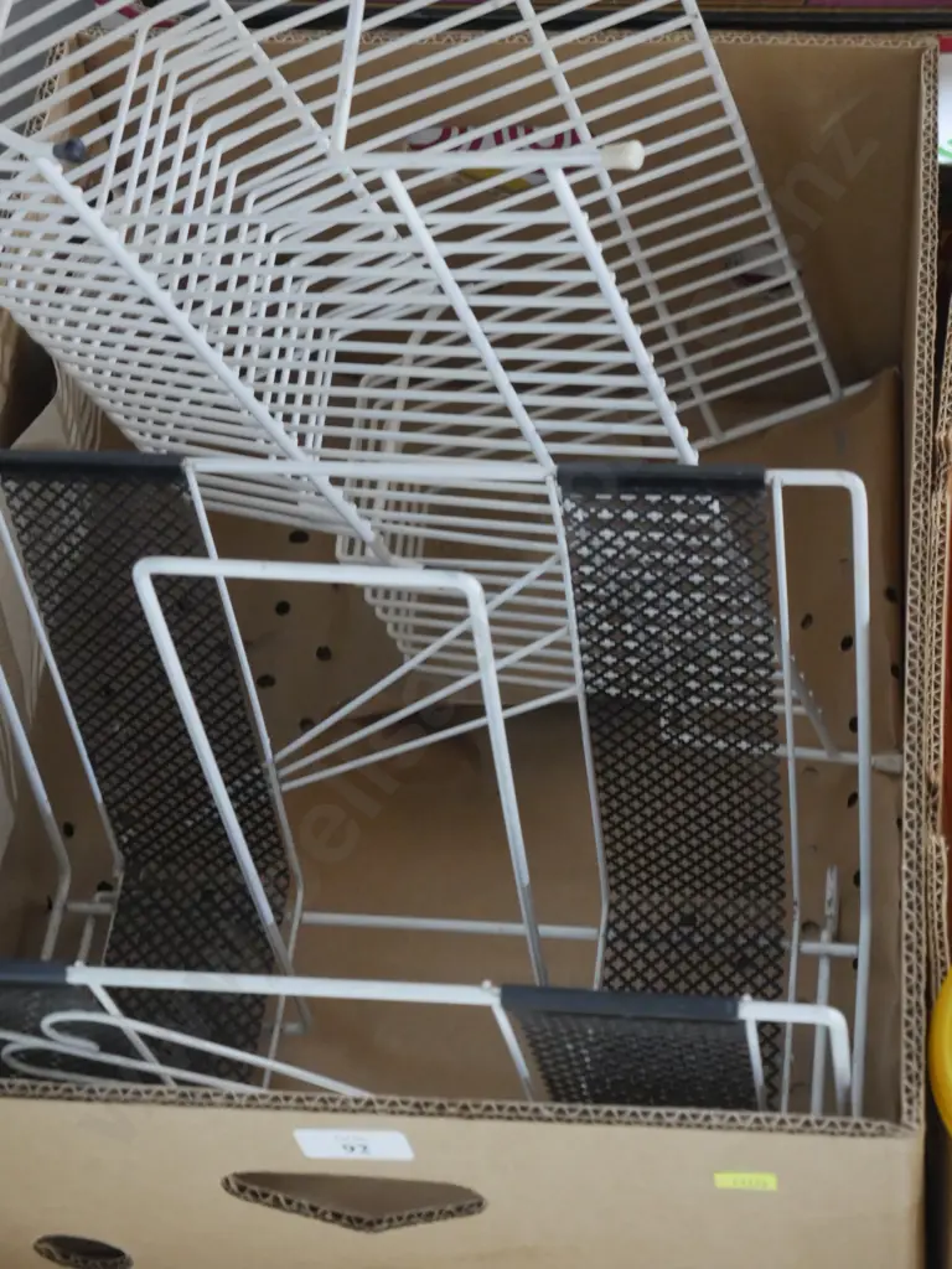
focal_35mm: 70
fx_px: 2567
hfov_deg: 21.0
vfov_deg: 27.8
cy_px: 634
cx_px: 476
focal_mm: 35
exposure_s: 1/8
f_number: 5.5
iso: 3200
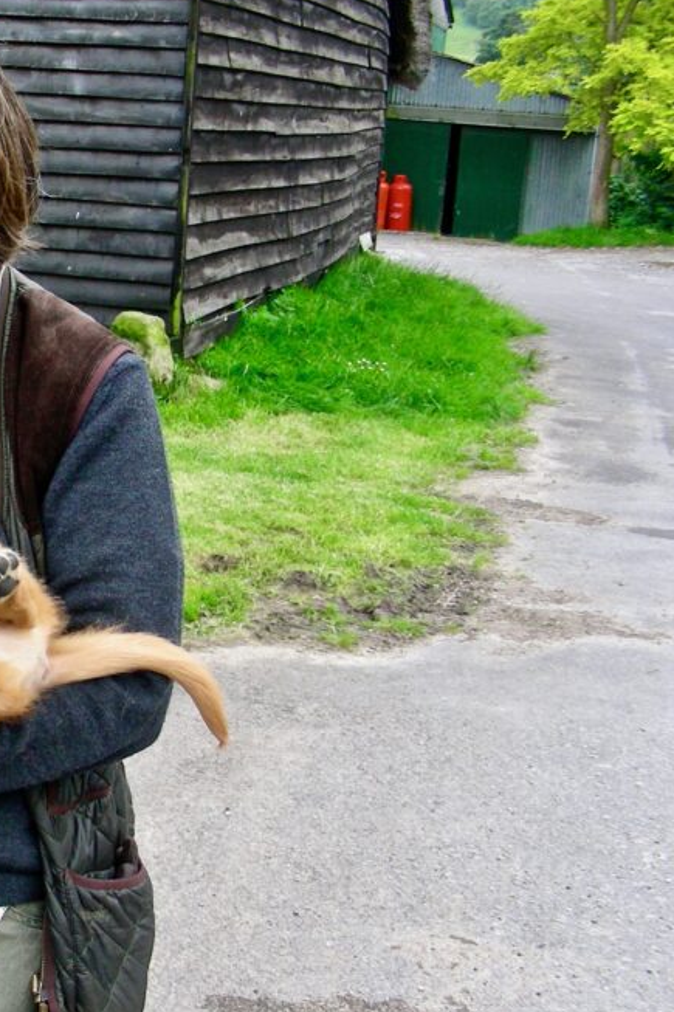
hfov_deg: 20.7
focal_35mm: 62
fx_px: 1742
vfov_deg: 32.3
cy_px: 572
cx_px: -95
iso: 100
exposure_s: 1/69.6
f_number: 3.5
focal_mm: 6.3
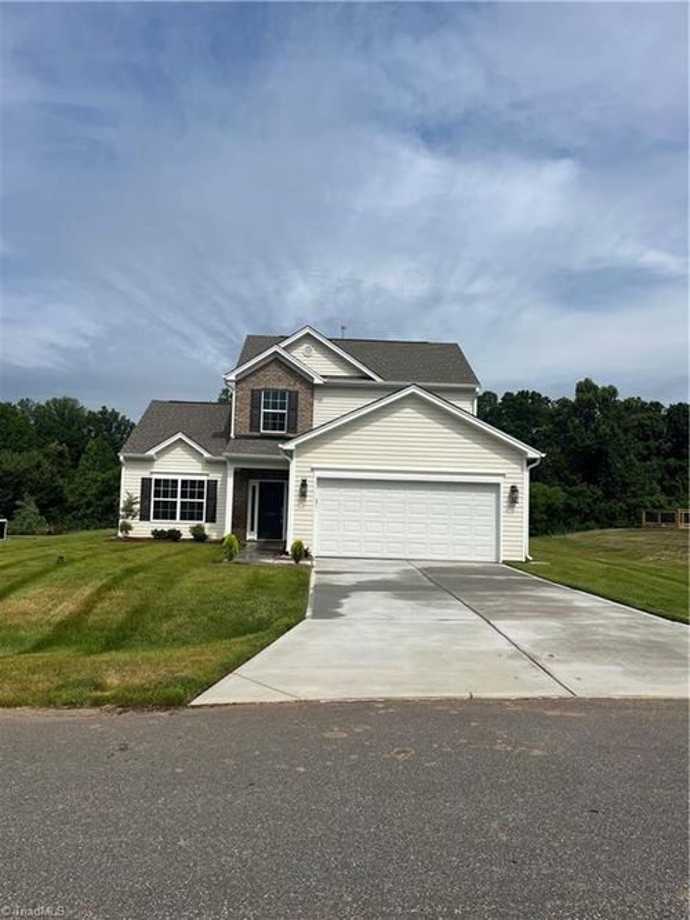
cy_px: 460
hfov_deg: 53.0
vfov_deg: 67.3
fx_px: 691
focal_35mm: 26
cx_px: 345
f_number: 1.6
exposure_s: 1/8403
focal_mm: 5.1
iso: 50
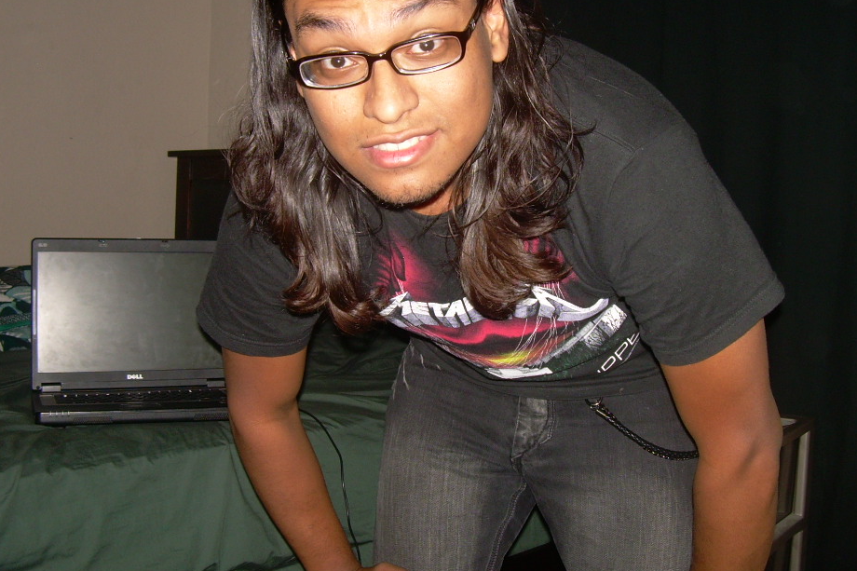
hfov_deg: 44.5
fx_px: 1047
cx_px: 468
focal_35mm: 44
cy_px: 226
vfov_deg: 30.4
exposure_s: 1/60
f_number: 2.8
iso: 100
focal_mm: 6.3
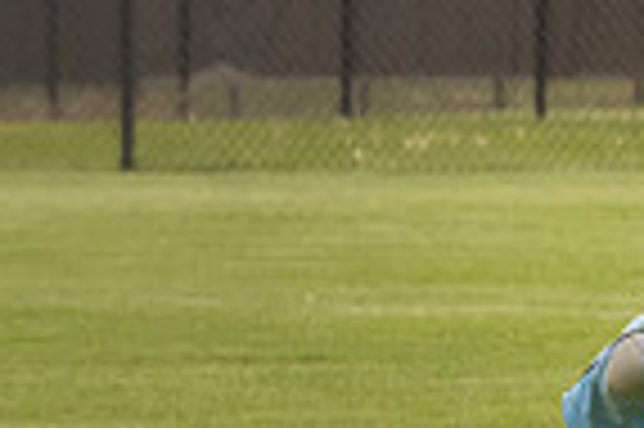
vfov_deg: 1.3
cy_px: 149
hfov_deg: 1.9
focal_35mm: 1061
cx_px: 1099
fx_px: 18958
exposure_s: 1/2000
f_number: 5.6
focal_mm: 175
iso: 1000
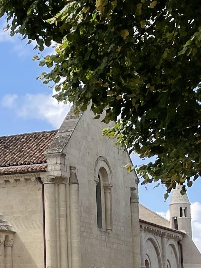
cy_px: 183
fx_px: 890
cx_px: -227
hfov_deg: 11.4
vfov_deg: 17.1
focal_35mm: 115
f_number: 1.6
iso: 50
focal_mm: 4.2
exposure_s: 1/3731
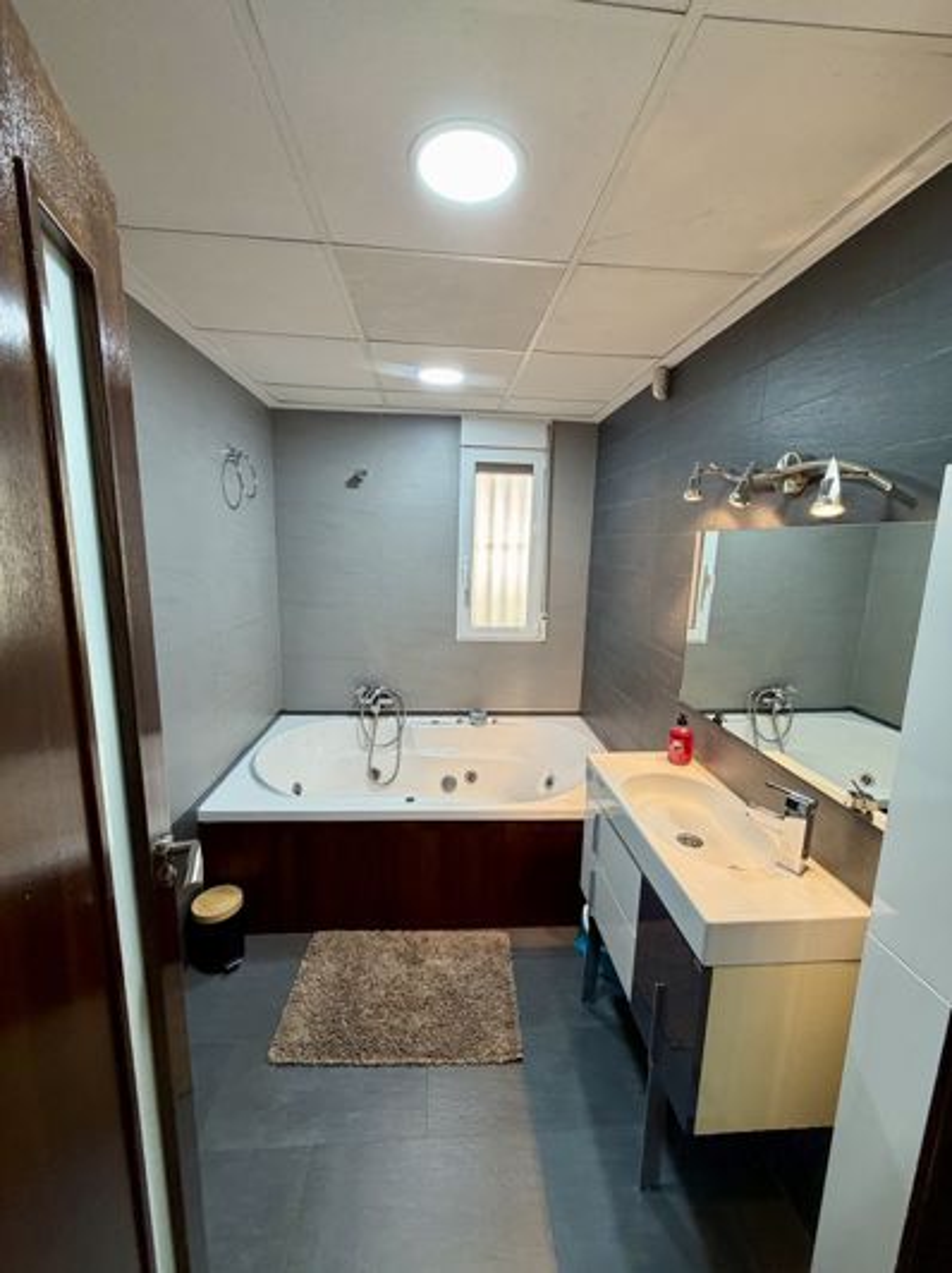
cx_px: 476
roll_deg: -2.0
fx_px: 514
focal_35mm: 14
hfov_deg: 85.6
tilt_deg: -10.6
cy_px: 636
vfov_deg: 102.1
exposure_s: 1/100
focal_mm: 2.22
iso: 250
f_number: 2.2
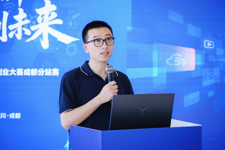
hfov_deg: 18.6
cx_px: 112
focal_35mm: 110
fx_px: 687
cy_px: 75
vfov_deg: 12.4
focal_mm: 110
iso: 800
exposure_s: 1/200
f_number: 4
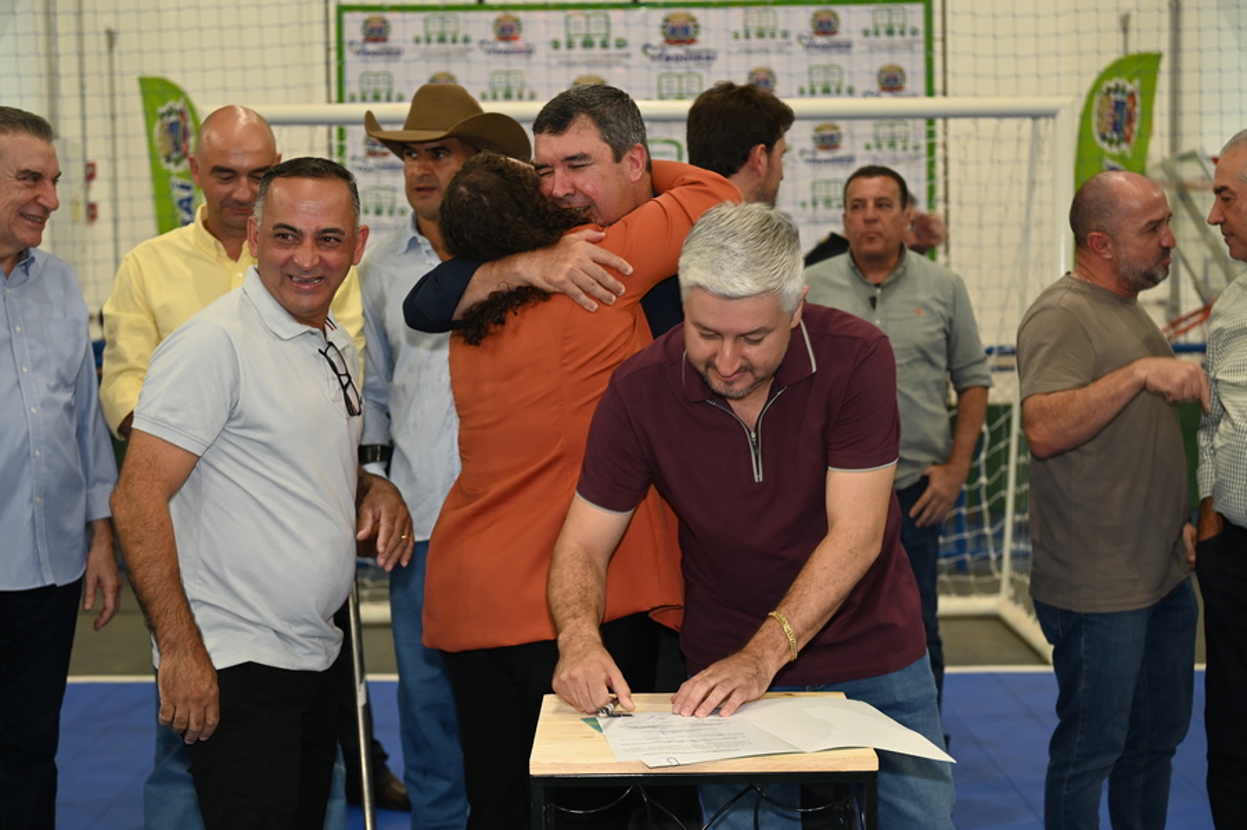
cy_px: 415
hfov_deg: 34.5
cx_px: 624
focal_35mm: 58
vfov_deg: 23.4
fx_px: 2008
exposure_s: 1/60
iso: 450
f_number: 4
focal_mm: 58
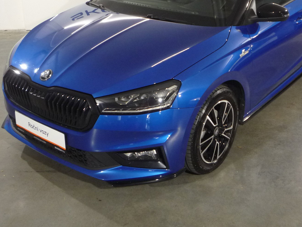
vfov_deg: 30.3
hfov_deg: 40.3
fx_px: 410
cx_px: 180
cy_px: 54
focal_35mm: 47
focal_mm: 5.2
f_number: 3.3
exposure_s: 1/30
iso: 250
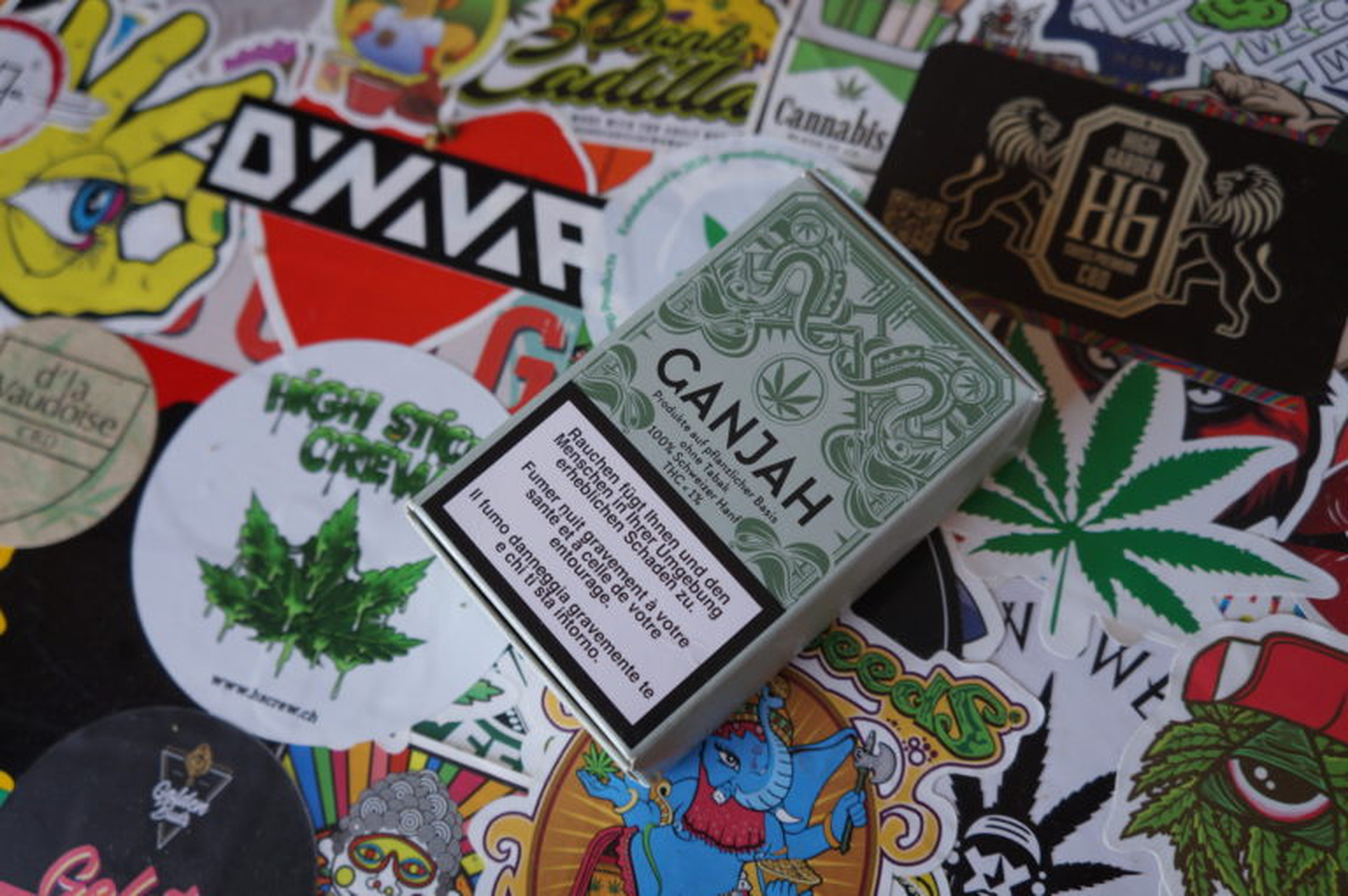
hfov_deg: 53.2
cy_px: 448
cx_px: 674
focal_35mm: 36
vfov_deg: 36.8
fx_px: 1347
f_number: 4
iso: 250
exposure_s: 1/160
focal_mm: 24
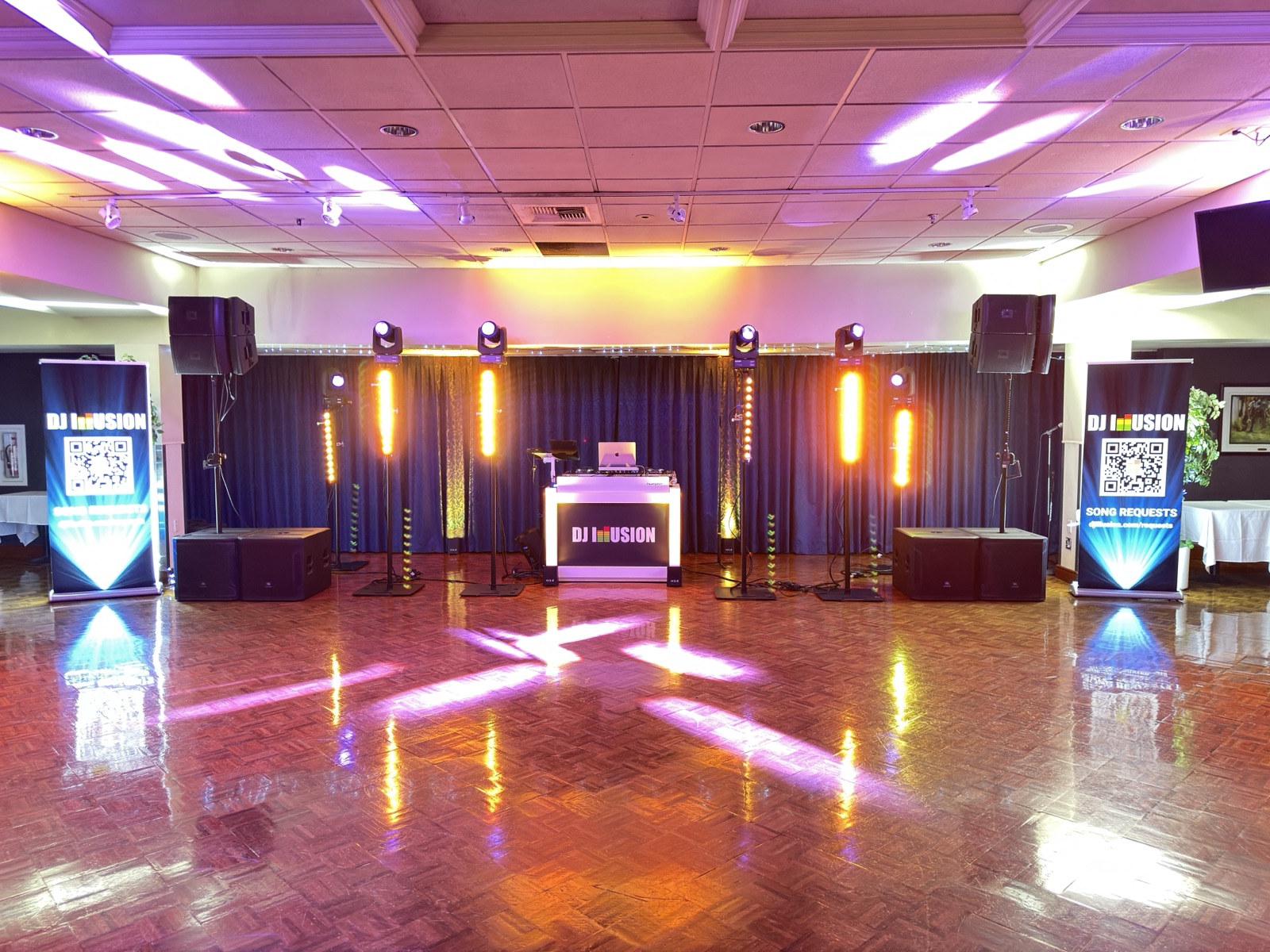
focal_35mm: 24
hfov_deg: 71.6
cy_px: 476
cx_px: 635
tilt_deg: -4.6
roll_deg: +0.1
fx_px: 881
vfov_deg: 56.8
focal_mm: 6.76
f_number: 1.78
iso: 1600
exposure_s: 1/15
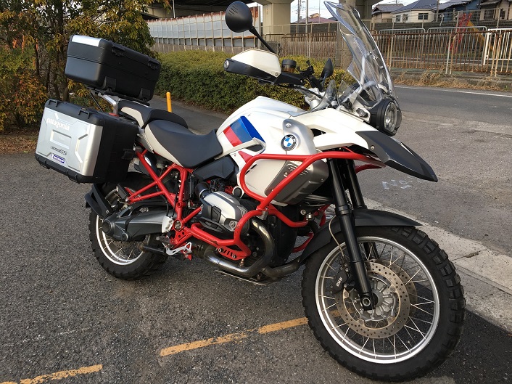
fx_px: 429
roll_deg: +1.0
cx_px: 256
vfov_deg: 48.2
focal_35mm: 29
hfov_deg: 61.7
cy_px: 192
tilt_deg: -16.2
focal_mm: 4.15
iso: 25
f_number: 2.2
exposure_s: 1/120
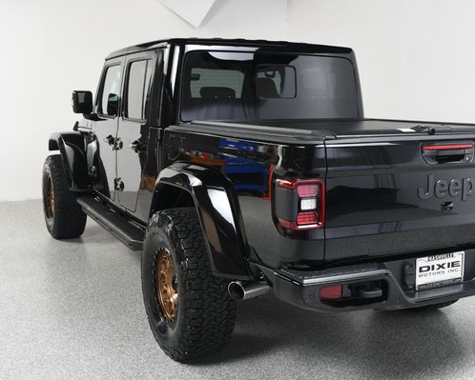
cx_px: 297
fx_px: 661
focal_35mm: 47
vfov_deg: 32.1
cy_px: 198
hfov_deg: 39.3
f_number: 9
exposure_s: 1/160
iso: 160
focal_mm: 26
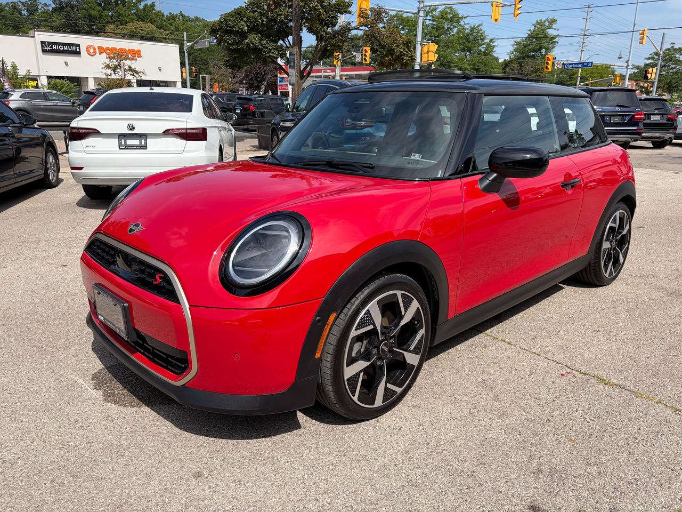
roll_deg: -0.7
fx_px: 512
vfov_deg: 53.1
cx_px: 341
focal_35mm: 26
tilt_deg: -16.7
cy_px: 256
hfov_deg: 67.3
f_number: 1.6
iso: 50
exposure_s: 1/2747
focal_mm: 5.96
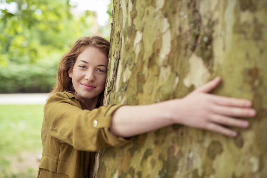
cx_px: 134
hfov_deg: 39.6
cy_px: 89
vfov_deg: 27.0
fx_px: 371
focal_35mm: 50
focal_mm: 50
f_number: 2
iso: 100
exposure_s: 1/200
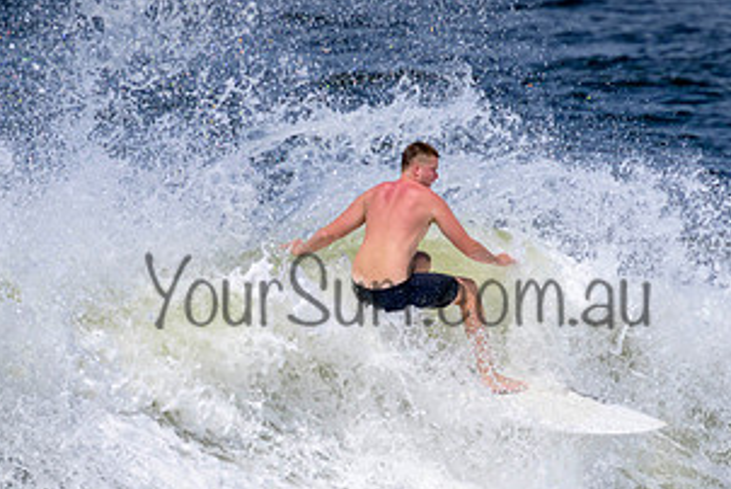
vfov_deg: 0.9
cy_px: 270
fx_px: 31178
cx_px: 395
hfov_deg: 1.3
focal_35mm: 1534
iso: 450
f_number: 11
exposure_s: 1/2000
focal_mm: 800
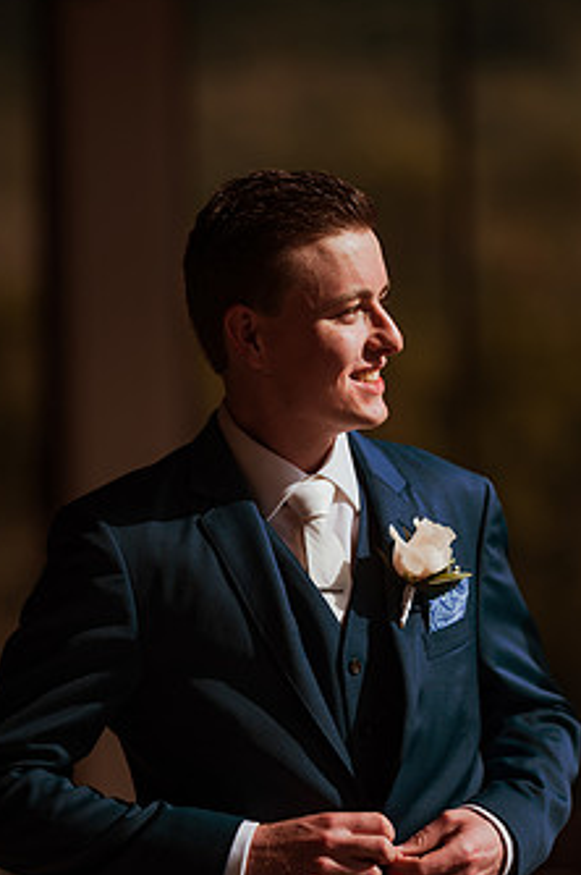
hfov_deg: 7.5
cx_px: 292
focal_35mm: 182
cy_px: 508
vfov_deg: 11.3
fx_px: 4415
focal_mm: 135
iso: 100
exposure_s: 1/4000
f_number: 1.8
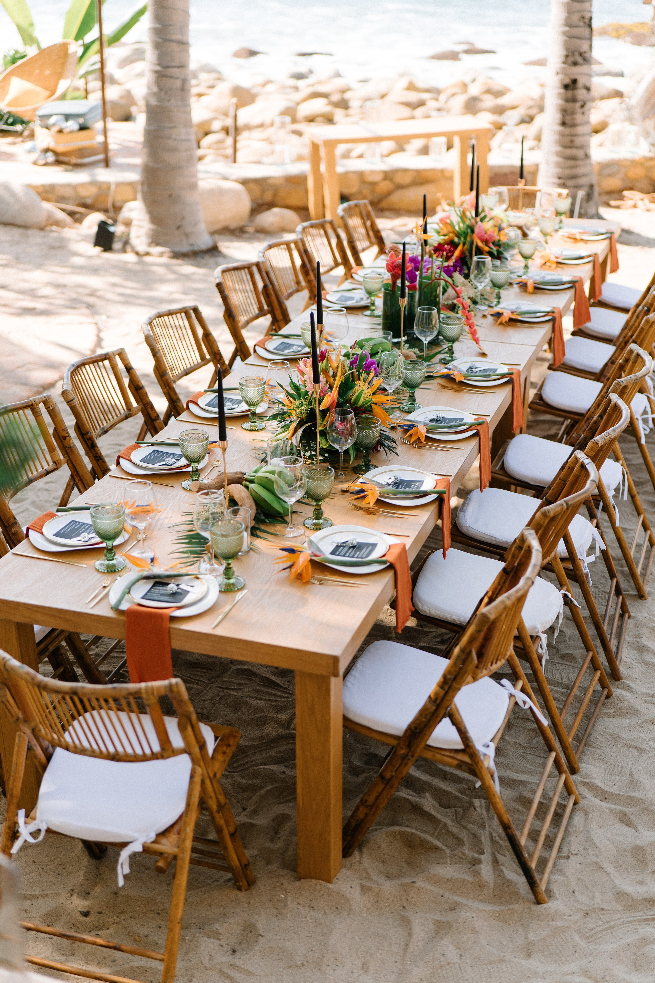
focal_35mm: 50
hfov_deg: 27.0
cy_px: 492
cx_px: 328
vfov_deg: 39.6
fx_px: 1364
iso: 250
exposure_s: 1/2000
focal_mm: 50
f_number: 2
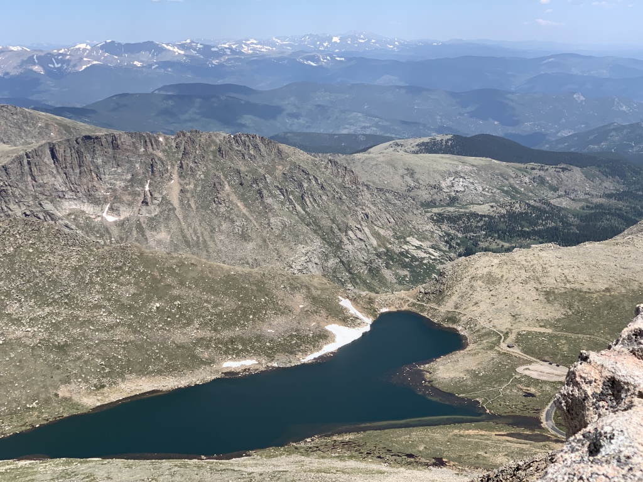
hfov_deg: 36.8
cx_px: 322
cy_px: 241
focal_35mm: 52
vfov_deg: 28.0
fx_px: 966
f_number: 2.4
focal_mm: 6
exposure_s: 1/1295
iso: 16
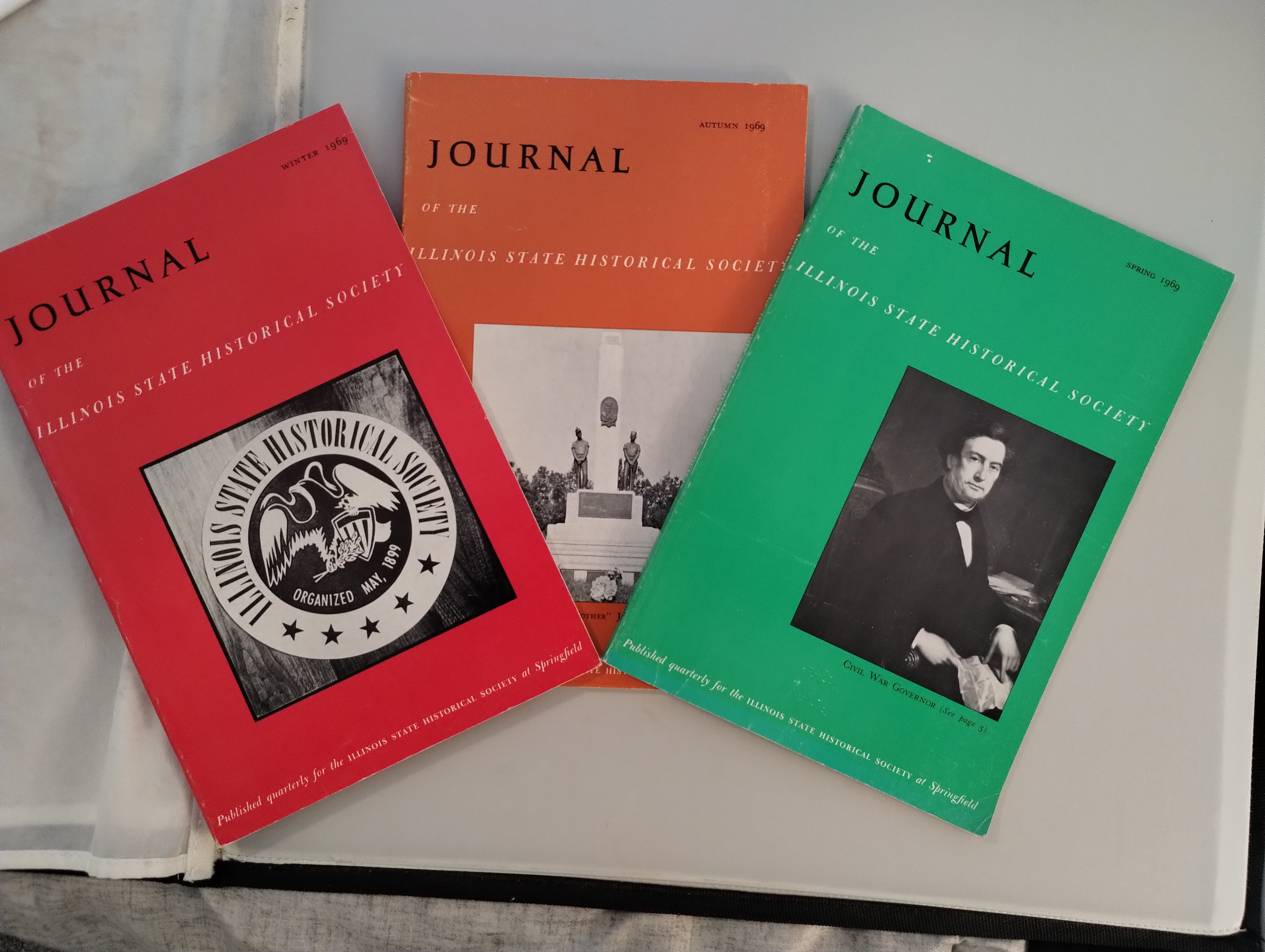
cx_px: 632
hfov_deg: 63.4
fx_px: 1025
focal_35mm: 28
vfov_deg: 49.9
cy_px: 476
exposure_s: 1/30
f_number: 1.8
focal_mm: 4.27
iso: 778
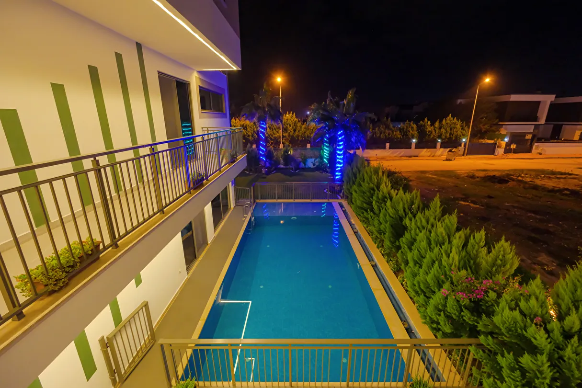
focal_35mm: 15
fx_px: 242
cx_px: 291
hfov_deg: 100.4
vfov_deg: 77.3
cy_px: 194
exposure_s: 1/20
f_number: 4
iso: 3200
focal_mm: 10
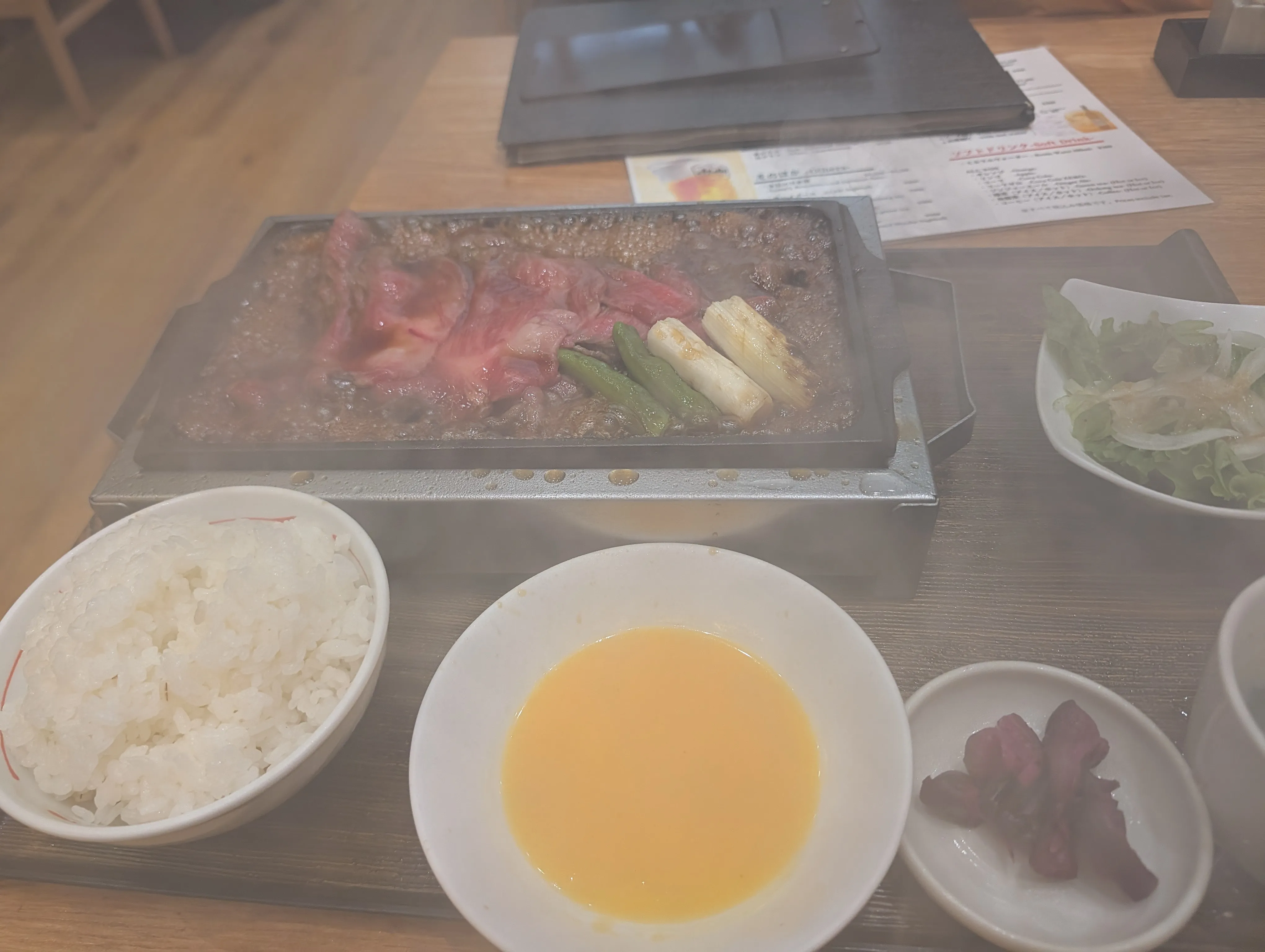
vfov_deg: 56.9
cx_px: 632
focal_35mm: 24
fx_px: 878
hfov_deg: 71.5
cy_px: 476
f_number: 1.68
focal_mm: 6.9
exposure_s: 1/100
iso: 251
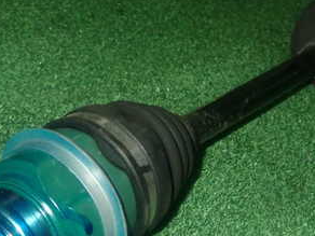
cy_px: 168
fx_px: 673
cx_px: 158
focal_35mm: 74
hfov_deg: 26.3
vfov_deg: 19.8
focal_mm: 6.37
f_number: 7.1
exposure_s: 1/40
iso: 800
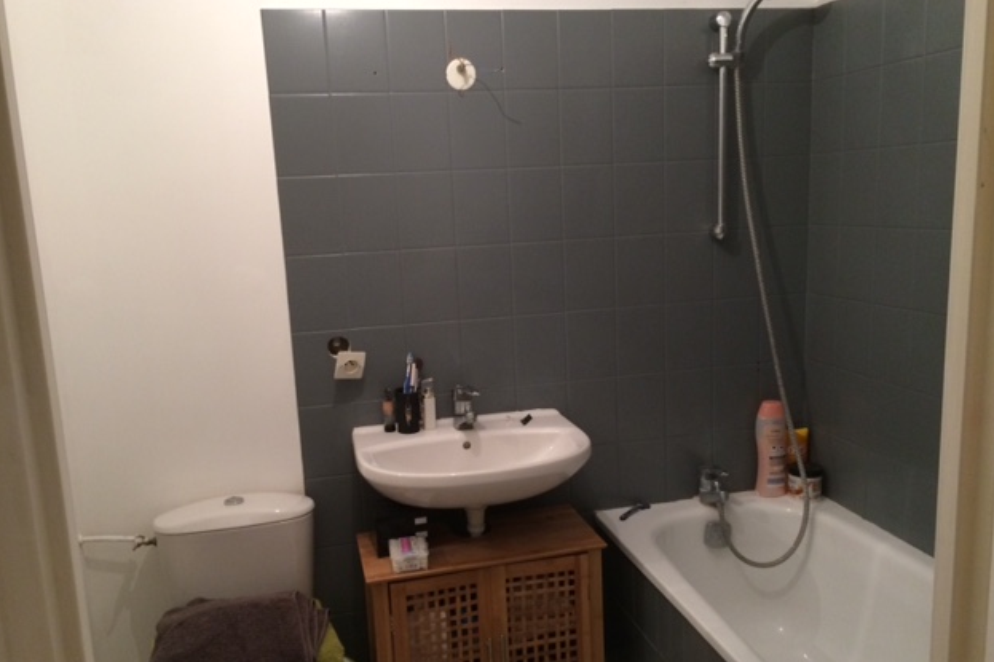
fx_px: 856
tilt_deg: -13.3
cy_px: 357
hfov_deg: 60.3
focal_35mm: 31
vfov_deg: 42.3
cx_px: 491
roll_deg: +2.7
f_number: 2.2
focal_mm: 4.15
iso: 200
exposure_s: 1/33
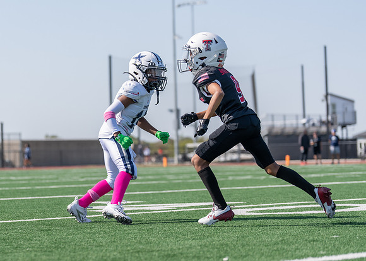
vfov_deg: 11.7
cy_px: 128
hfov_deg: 16.4
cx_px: 132
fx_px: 1270
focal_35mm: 122
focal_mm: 91
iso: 100
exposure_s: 1/3200
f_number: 2.8
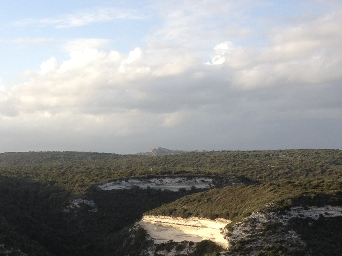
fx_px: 721
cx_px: 146
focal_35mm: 73
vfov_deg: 19.9
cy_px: 207
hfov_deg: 26.7
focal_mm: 4.28
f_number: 2.4
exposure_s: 1/717
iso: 64
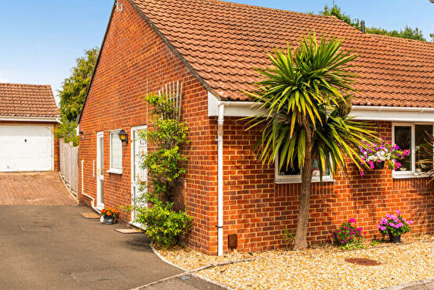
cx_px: 241
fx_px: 495
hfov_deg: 47.3
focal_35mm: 41
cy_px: 145
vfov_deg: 32.7
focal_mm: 22
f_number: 8
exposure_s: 1/640
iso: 400
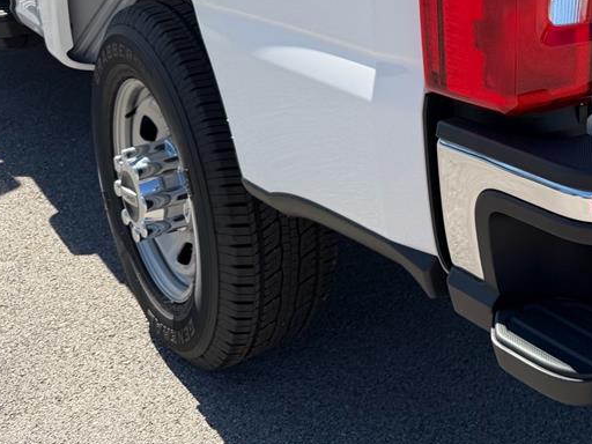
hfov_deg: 36.9
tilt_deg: -16.7
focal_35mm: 48
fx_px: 821
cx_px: 542
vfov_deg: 28.6
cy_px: 14
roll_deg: +1.0
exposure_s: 1/2525
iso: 80
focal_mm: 6.76
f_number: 1.78
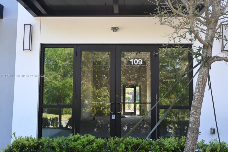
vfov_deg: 34.2
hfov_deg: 49.6
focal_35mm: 39
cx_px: 114
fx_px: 247
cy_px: 76
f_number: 4.5
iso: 280
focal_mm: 26
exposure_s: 1/250
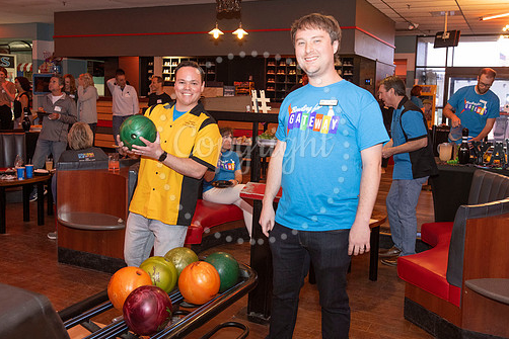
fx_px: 523
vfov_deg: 35.9
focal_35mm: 37
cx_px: 252
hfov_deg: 51.9
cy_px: 146
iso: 2500
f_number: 5.6
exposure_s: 1/80
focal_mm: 32
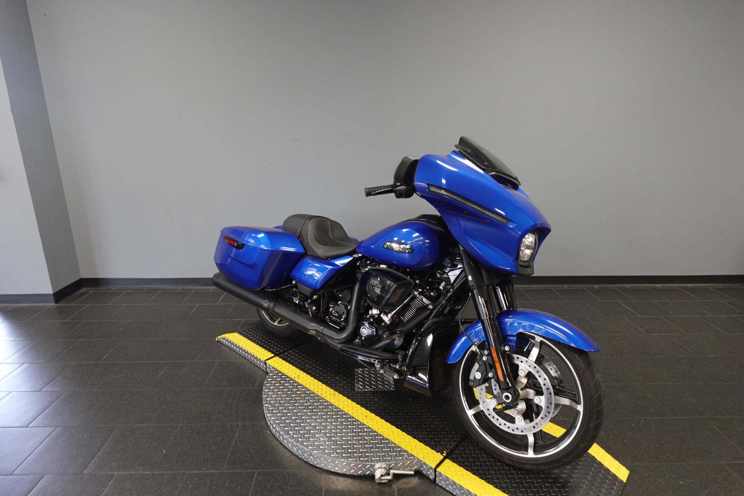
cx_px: 372
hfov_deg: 84.0
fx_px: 413
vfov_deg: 61.9
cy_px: 248
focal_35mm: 20
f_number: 2
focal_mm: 7.6
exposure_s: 1/80
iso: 500
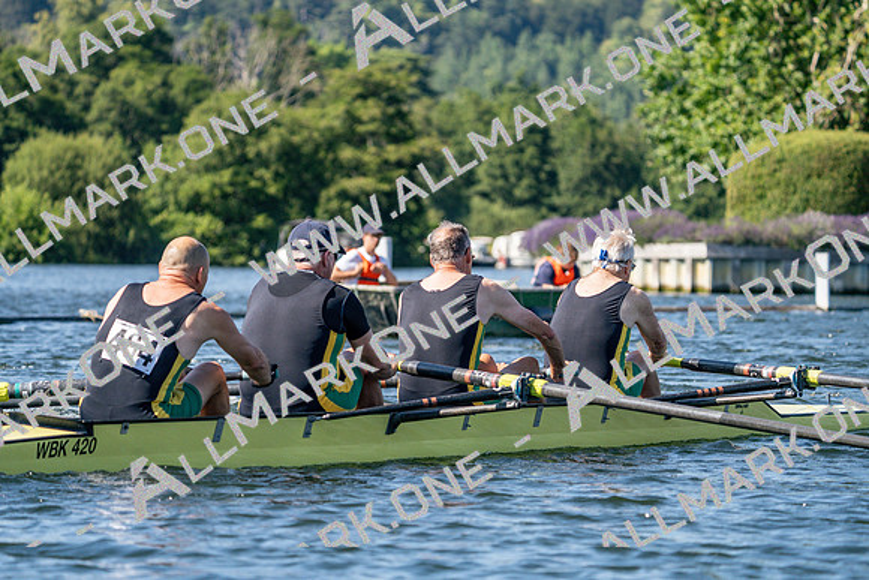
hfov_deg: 10.3
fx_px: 4829
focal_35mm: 200
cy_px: 290
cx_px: 434
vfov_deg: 6.9
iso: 400
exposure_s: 1/1600
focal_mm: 200
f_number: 5.6
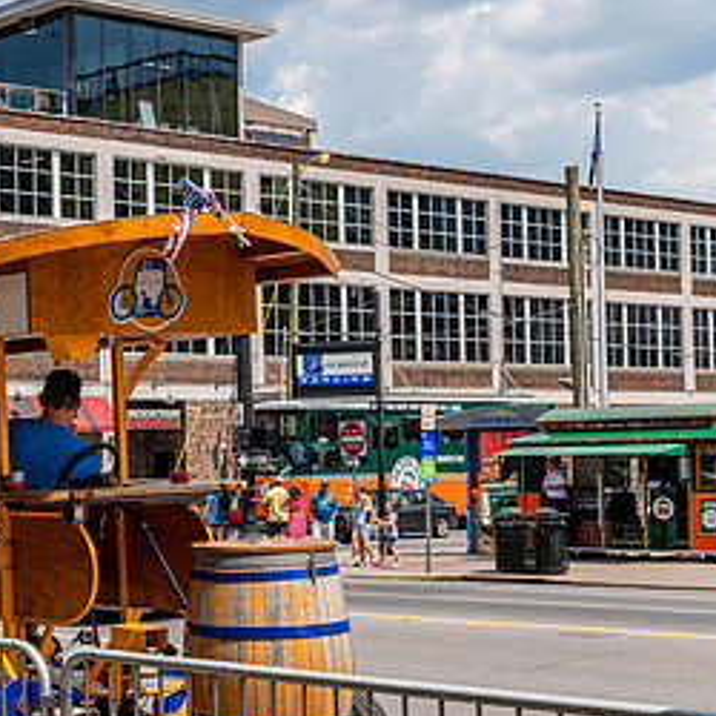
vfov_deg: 24.3
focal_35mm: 71
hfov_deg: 22.9
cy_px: 414
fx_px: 1661
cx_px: -77
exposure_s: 1/160
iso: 64
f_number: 8
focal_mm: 36
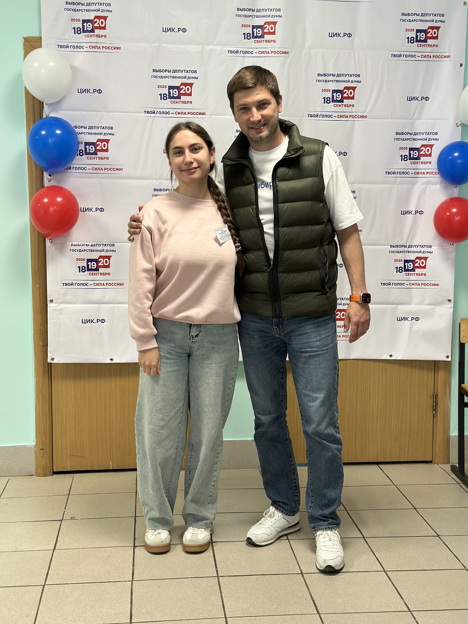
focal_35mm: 48
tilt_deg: -7.2
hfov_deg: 30.3
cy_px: 312
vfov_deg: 39.7
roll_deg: -0.2
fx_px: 865
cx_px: 234
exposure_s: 1/60
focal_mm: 6.86
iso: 160
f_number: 1.78
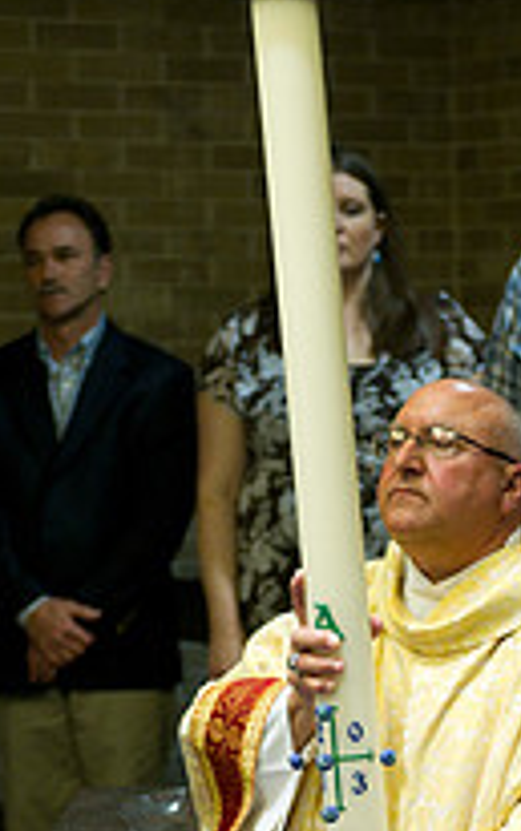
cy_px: 750
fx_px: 3131
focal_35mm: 138
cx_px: 366
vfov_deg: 15.0
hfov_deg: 9.5
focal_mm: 62
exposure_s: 1/160
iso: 2500
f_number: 2.8
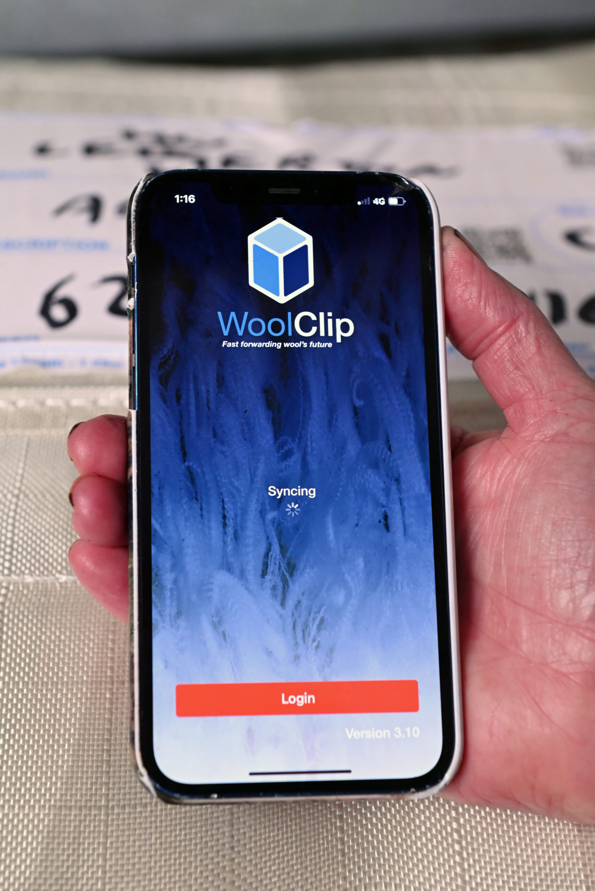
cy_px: 446
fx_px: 1635
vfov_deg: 30.5
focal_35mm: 66
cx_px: 298
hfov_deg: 20.6
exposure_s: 1/100
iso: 3200
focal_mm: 66
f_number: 7.1
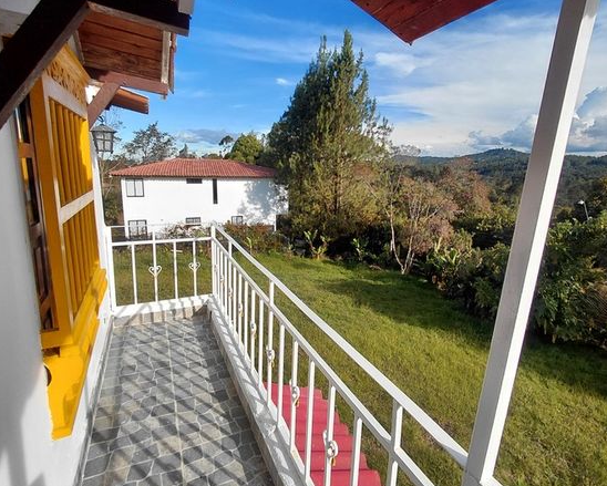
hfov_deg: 83.1
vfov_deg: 70.9
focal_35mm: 19
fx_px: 342
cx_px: 324
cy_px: 239
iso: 40
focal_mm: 1.64
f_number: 2.2
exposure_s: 1/1409
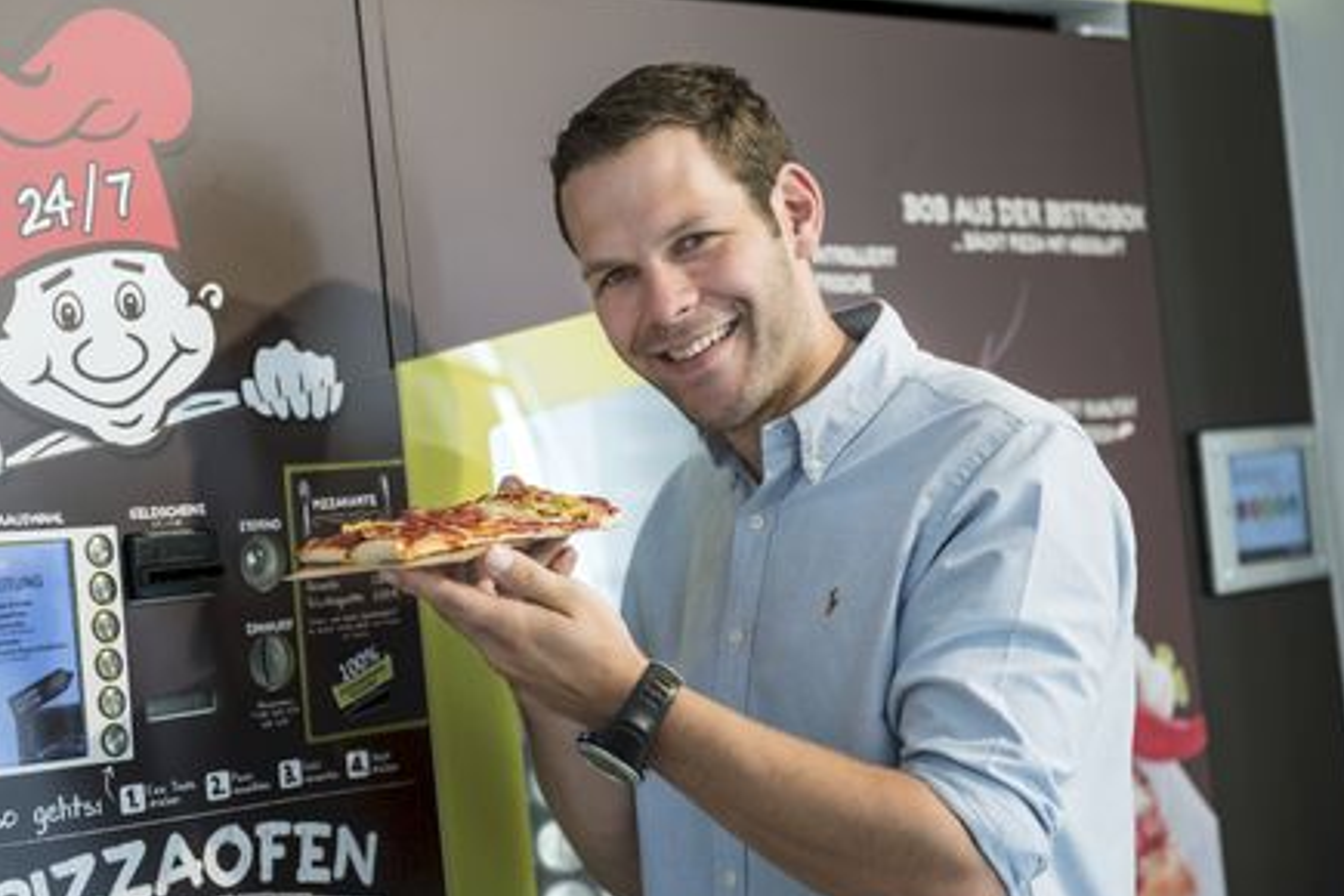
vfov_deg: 18.7
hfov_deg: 27.7
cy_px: 419
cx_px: 587
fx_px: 2725
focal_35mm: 73
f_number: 2.8
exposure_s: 1/250
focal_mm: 62
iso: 320
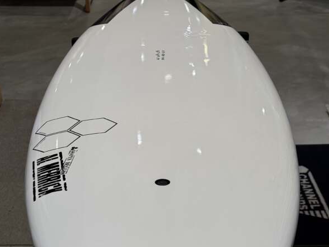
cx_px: 164
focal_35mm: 65
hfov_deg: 29.8
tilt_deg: -29.5
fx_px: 618
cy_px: 196
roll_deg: -0.2
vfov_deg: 22.3
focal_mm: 6.76
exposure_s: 1/326
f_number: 1.78
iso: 64
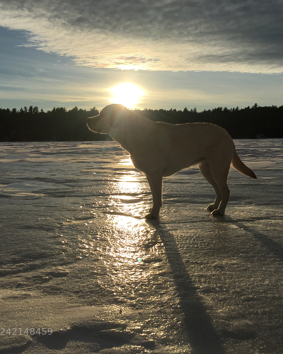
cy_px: 177
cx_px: 135
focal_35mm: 38
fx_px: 398
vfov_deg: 47.9
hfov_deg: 39.1
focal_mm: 4.15
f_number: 2.2
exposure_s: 1/6410
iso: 25
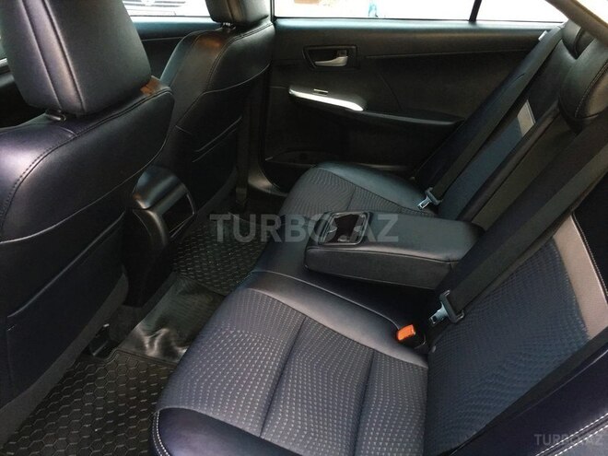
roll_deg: -1.9
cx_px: 304
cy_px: 228
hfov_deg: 61.7
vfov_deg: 48.2
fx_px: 509
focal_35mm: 29
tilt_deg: -28.8
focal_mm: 4.15
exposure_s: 1/17
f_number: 2.2
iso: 250
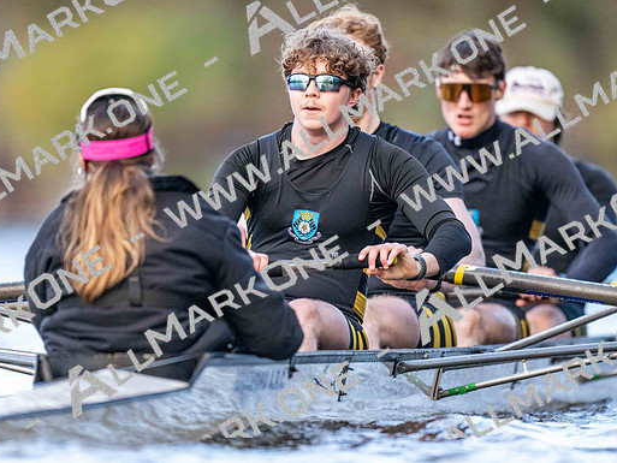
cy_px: 232
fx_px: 11624
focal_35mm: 652
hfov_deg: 3.0
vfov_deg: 2.3
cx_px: 313
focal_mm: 600
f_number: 4
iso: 4500
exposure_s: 1/2500
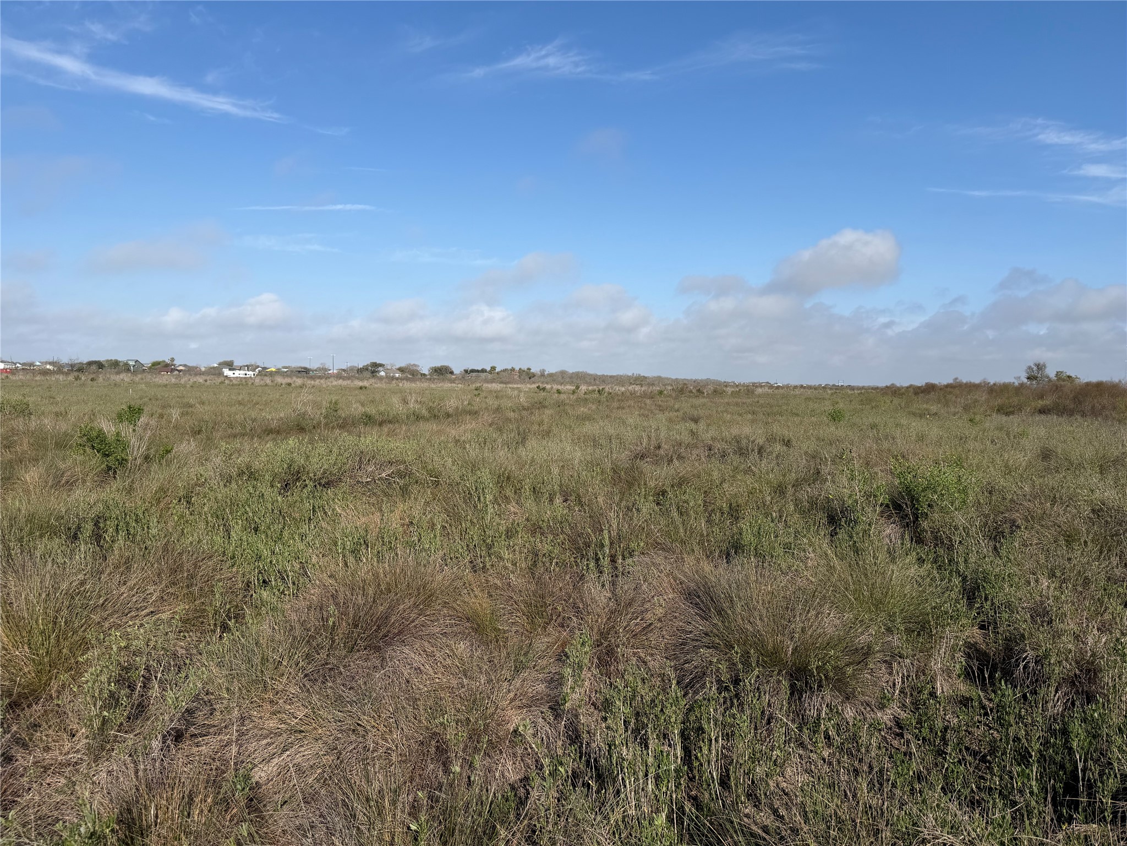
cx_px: 564
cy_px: 423
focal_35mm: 24
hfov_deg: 71.6
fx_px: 781
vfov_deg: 56.8
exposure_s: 1/6711
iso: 80
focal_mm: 6.76
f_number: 1.78
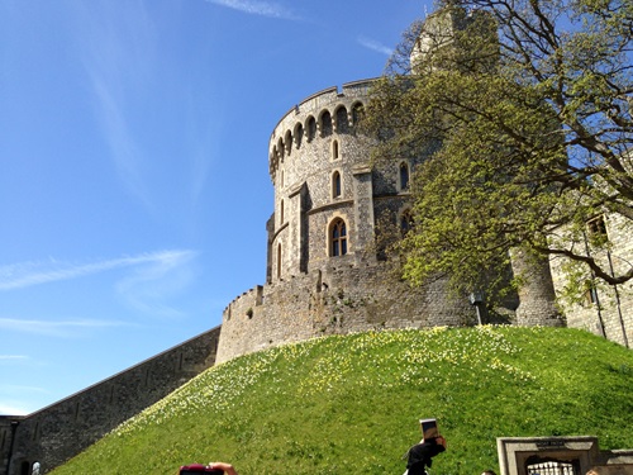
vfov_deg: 42.9
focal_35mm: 33
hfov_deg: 55.4
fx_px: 603
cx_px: 316
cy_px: 238
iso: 50
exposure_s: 1/1022
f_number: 2.4
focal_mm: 4.13
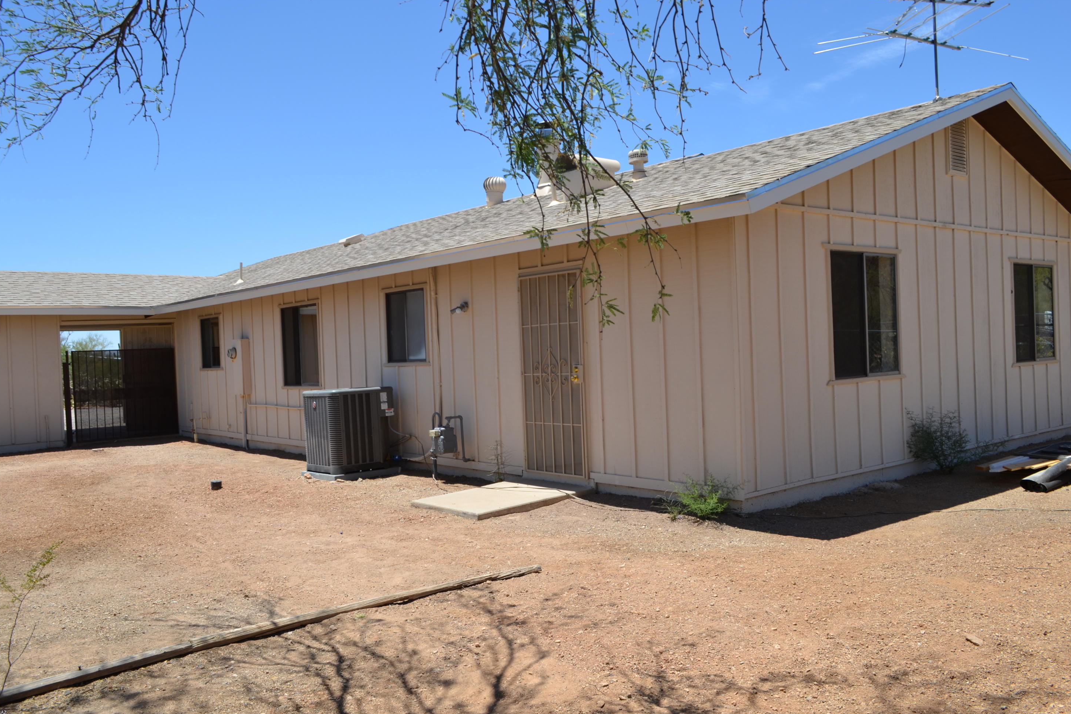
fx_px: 922
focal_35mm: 31
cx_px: 525
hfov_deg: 60.3
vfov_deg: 42.3
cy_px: 367
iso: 100
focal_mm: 20
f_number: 8
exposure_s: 1/250
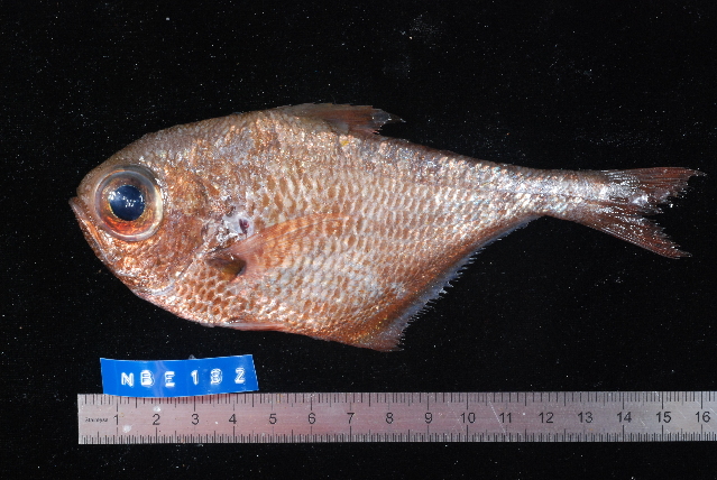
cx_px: 358
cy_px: 240
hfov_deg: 22.6
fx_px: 1795
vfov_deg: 15.2
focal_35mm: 90
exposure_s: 1/60
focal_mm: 60
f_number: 32
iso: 800
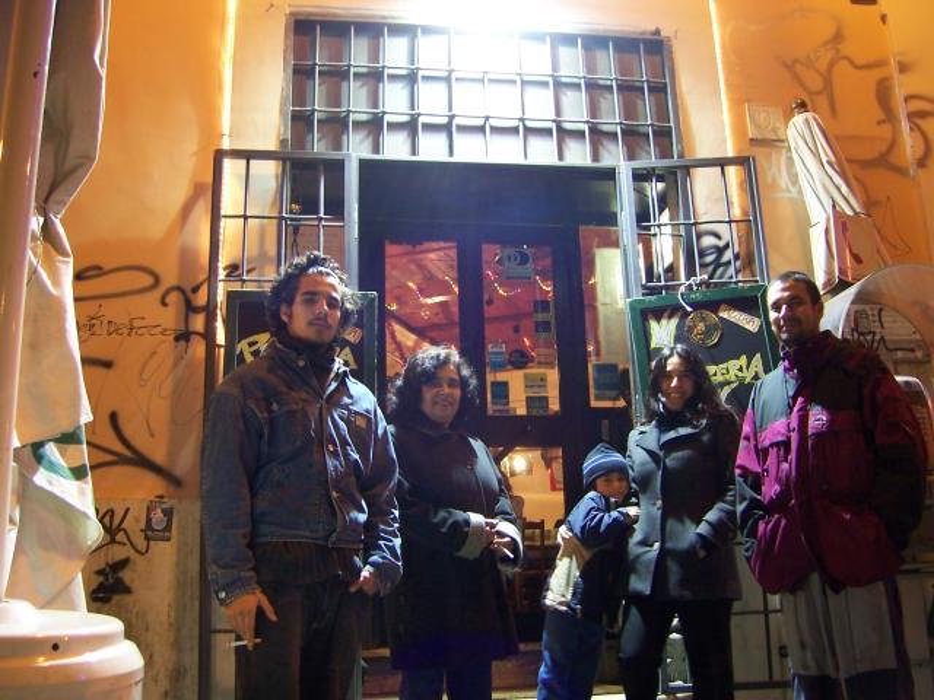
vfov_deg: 39.7
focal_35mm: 36
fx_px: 971
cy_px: 350
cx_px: 467
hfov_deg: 51.4
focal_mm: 6
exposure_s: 1/2
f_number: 3
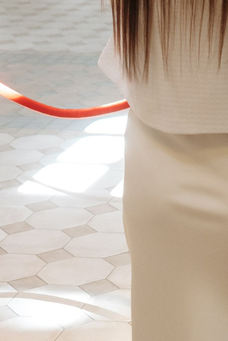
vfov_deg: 14.9
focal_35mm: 122
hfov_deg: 10.7
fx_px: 1158
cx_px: 383
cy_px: -249
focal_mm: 24
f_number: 3.2
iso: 2500
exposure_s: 1/125
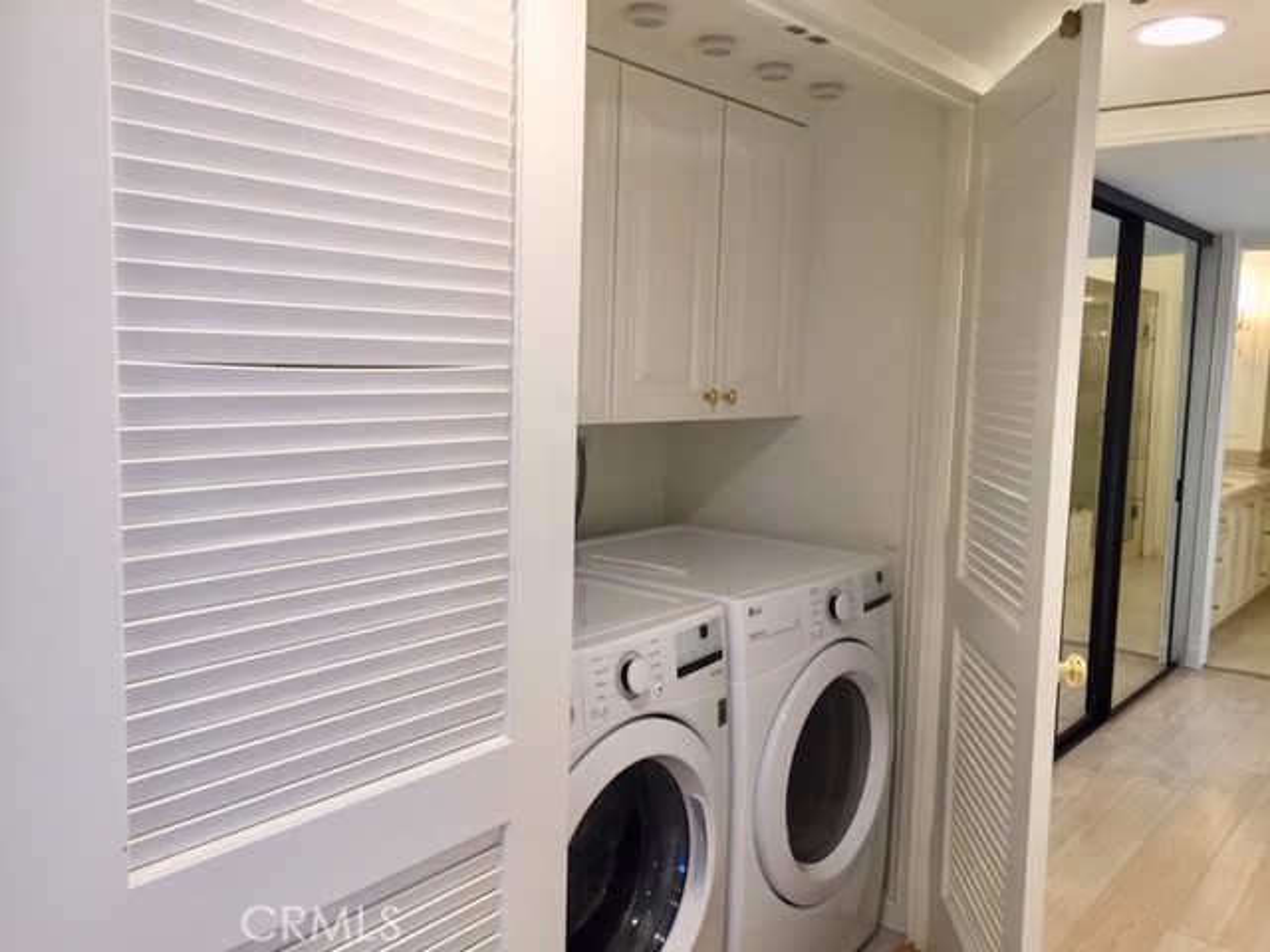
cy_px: 476
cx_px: 635
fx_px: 1064
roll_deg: -2.0
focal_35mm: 29
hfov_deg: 61.7
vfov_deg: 48.2
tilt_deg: -5.1
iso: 32
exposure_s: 1/30
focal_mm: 4.15
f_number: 2.2
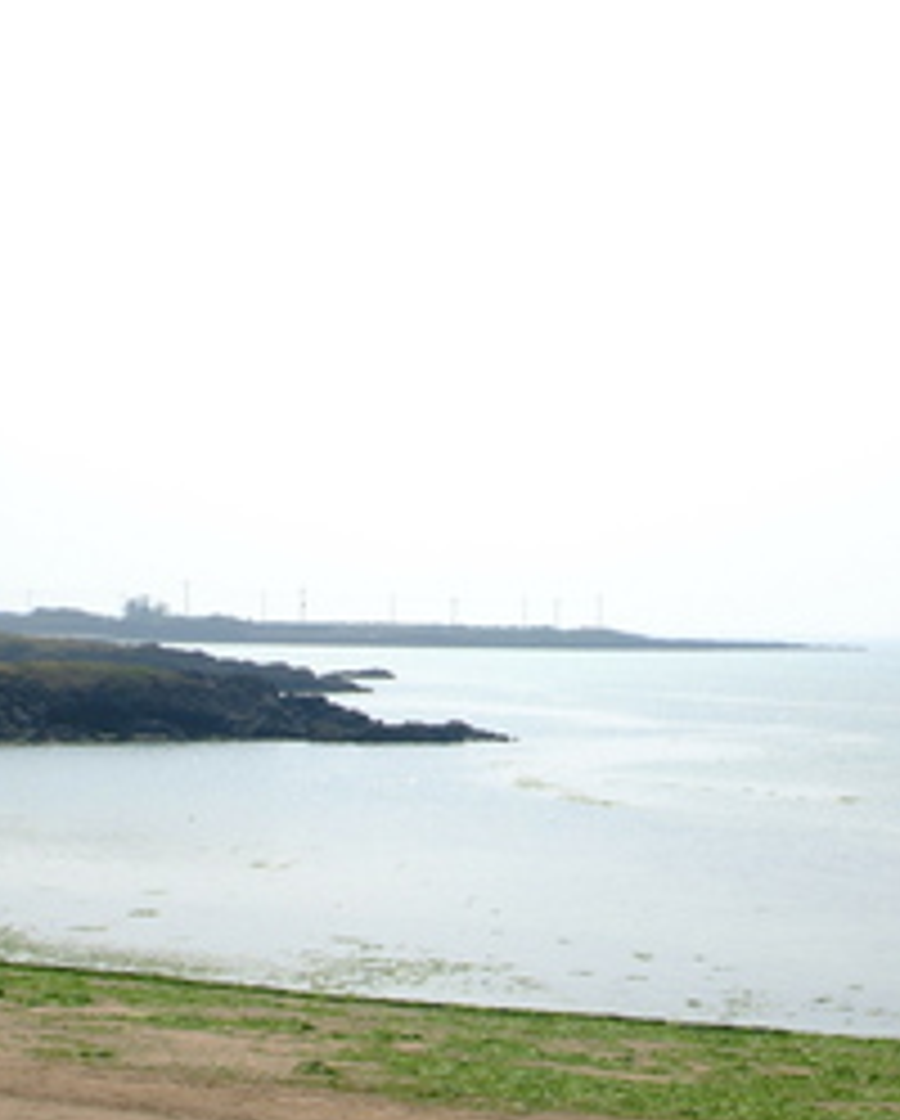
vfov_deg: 24.0
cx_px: 533
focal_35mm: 79
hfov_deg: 19.4
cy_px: 765
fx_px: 2624
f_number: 11
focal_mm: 20
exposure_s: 1/500
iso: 200
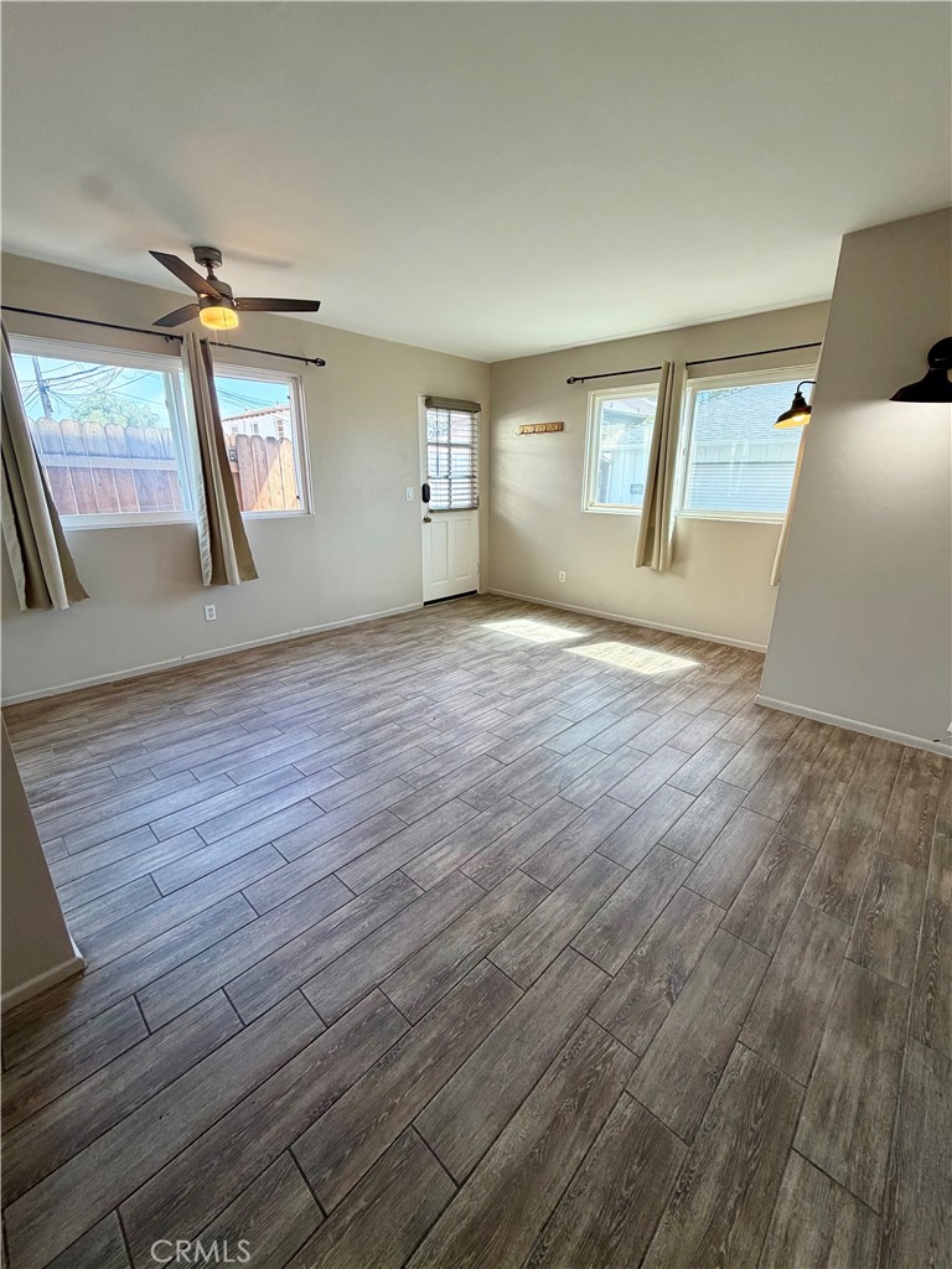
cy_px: 634
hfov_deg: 85.7
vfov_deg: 102.1
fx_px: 513
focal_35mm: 14
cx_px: 476
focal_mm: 2.22
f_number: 2.2
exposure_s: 1/120
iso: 125
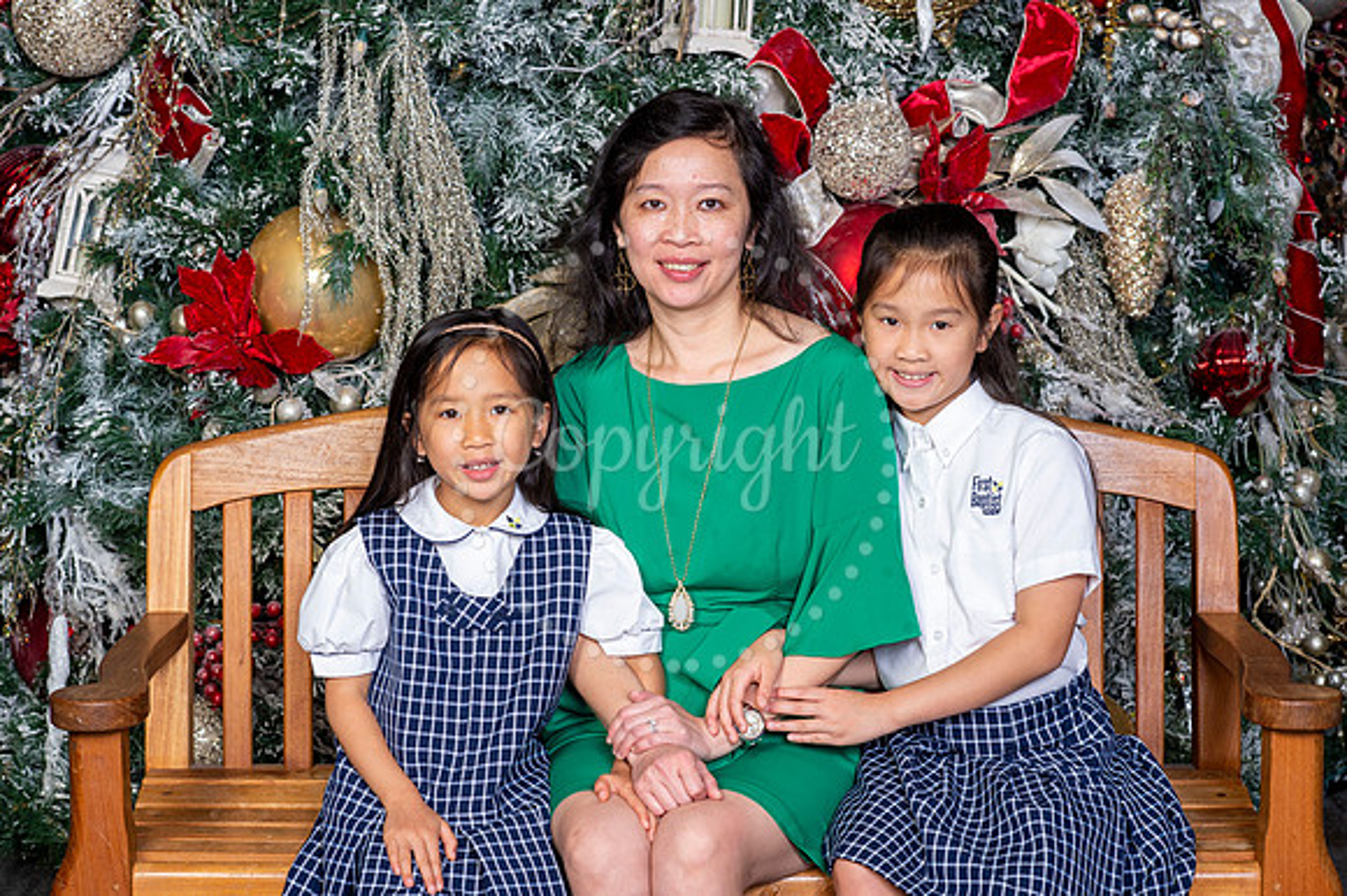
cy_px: 448
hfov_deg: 23.9
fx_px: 3178
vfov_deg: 16.1
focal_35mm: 85
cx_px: 674
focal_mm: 85
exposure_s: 1/125
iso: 400
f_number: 8
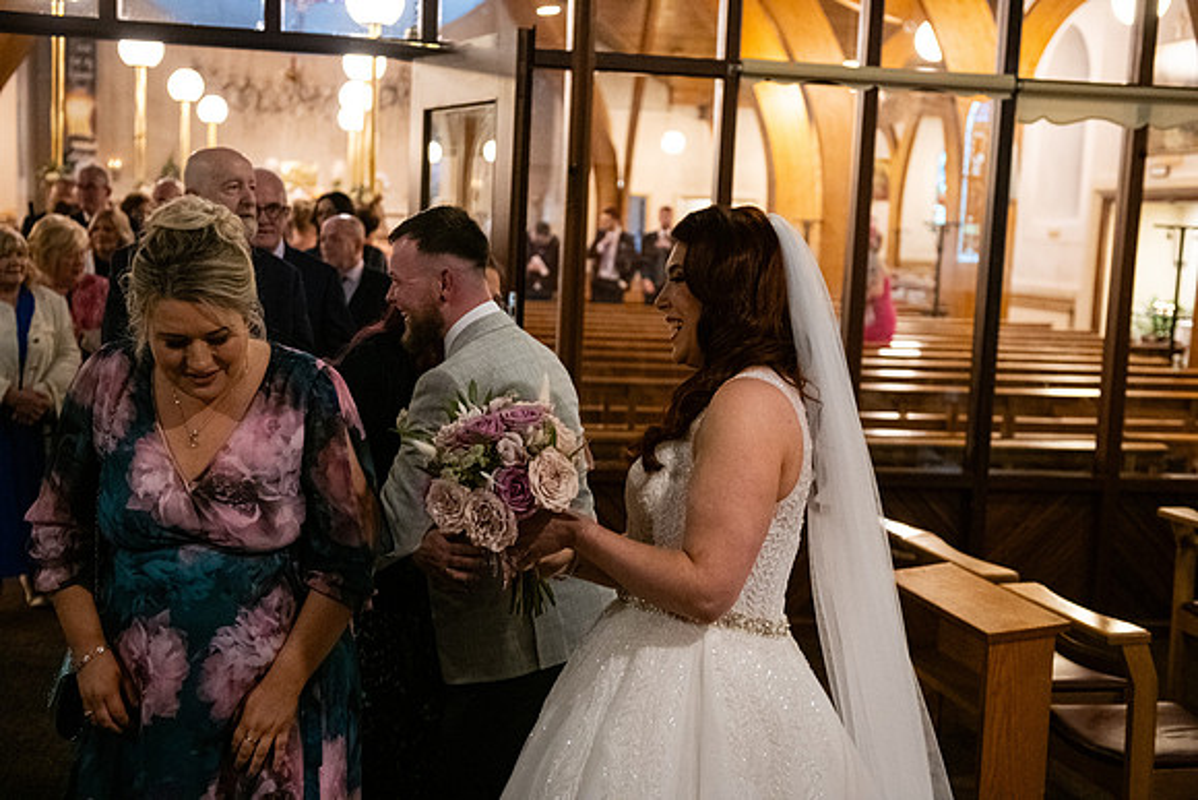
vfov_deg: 28.1
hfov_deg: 41.1
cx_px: 599
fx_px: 1598
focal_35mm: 48
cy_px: 400
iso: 2500
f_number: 3.5
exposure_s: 1/160
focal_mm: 48
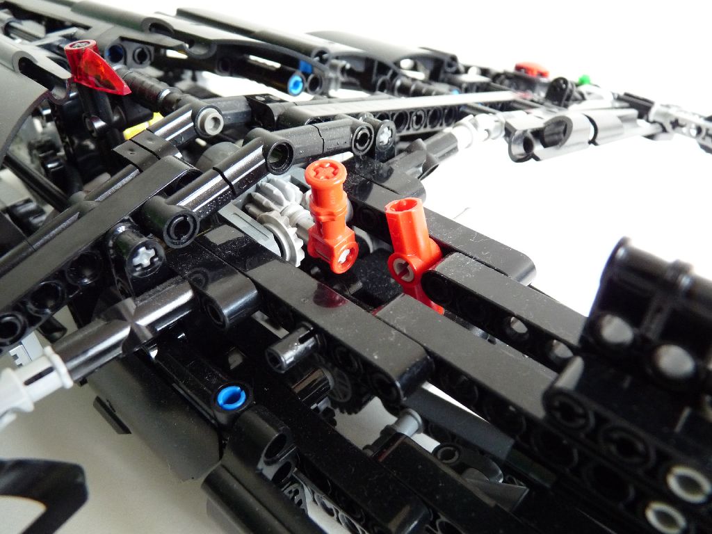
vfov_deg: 51.4
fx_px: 555
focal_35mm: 27
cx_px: 356
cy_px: 267
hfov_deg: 65.3
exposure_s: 1/25
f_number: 2.8
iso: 400
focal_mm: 4.8
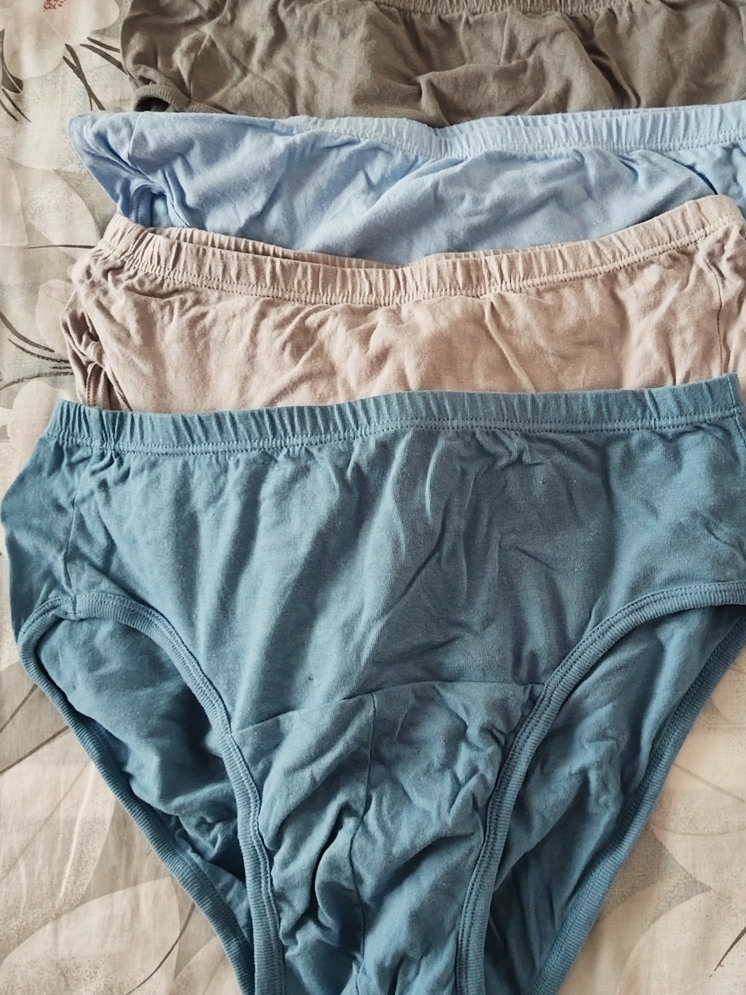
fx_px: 919
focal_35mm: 32
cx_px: 441
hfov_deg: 44.0
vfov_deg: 56.8
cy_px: 496
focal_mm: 4.95
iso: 5390
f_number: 1.9
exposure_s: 1/50
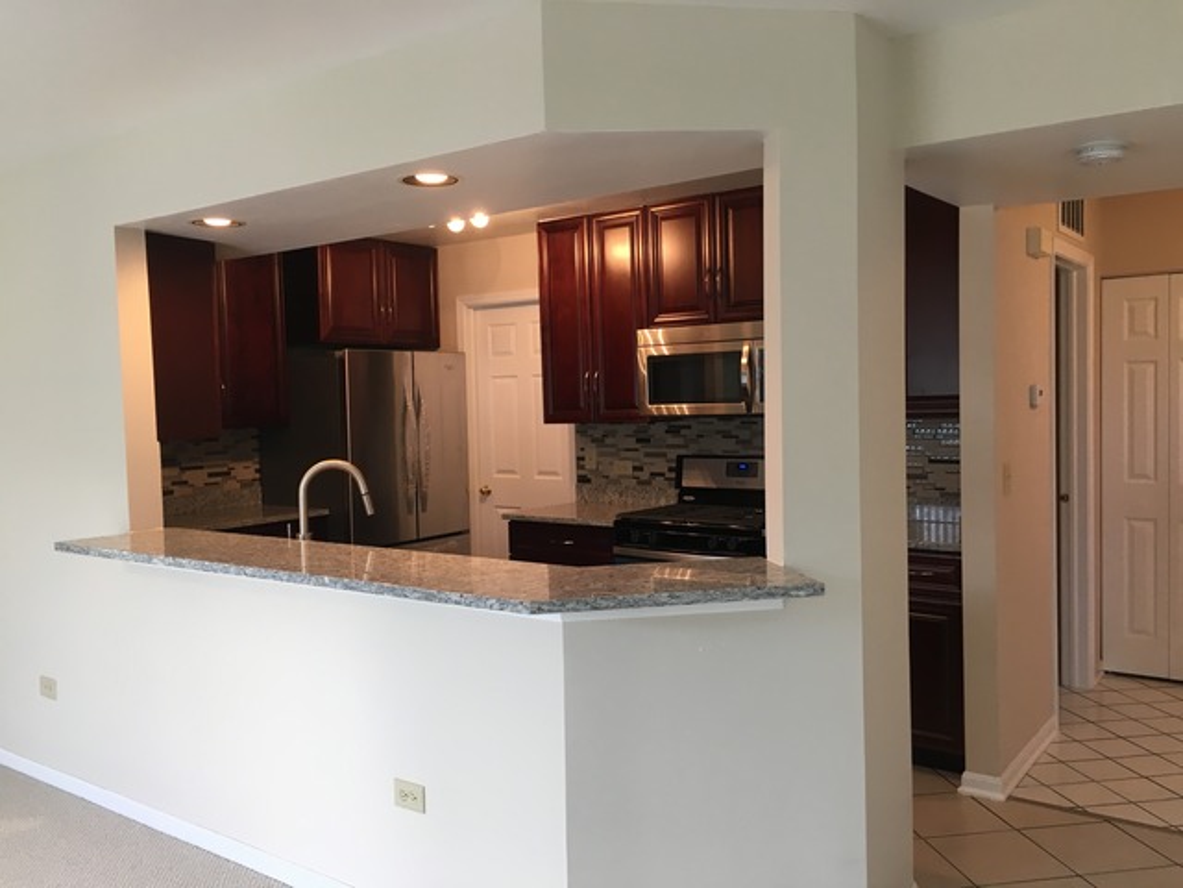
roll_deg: +0.6
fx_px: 991
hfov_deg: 61.7
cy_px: 444
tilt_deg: -2.0
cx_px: 592
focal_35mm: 29
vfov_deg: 48.2
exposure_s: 1/30
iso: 50
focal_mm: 4.15
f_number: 2.2
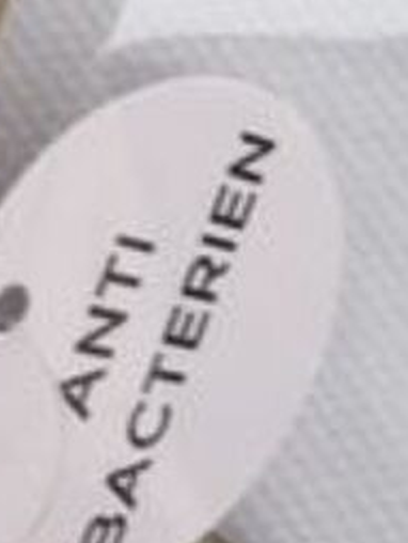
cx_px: 630
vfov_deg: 12.1
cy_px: -390
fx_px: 2385
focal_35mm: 152
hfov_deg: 9.5
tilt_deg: -59.8
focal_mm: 4.15
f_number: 2.2
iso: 32
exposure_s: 1/100
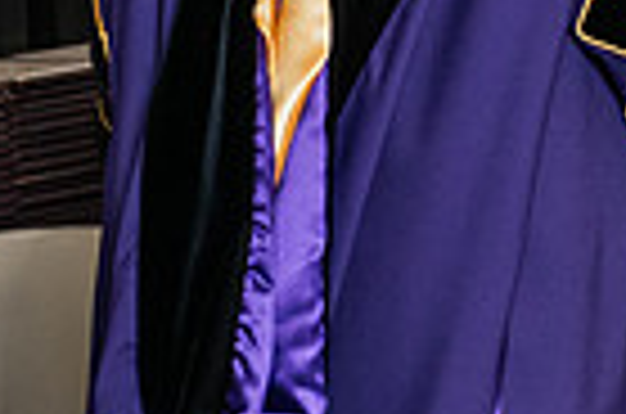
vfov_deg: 4.6
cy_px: -268
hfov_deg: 7.0
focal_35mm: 293
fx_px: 5083
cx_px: 847
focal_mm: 70
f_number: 5
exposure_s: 1/200
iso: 2500
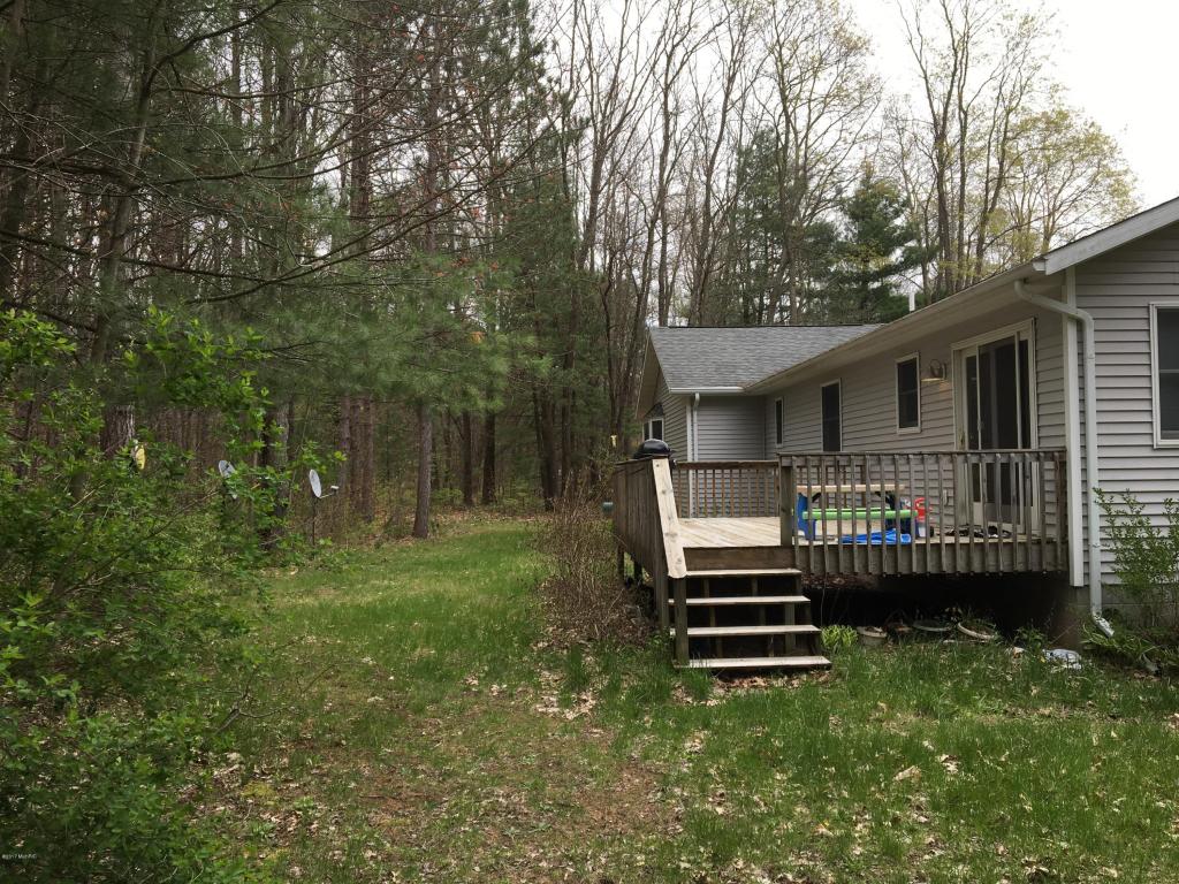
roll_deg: +0.6
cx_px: 590
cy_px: 442
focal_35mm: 29
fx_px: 988
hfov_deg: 61.7
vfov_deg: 48.2
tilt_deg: +1.5
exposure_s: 1/458
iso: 25
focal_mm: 4.15
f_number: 2.2
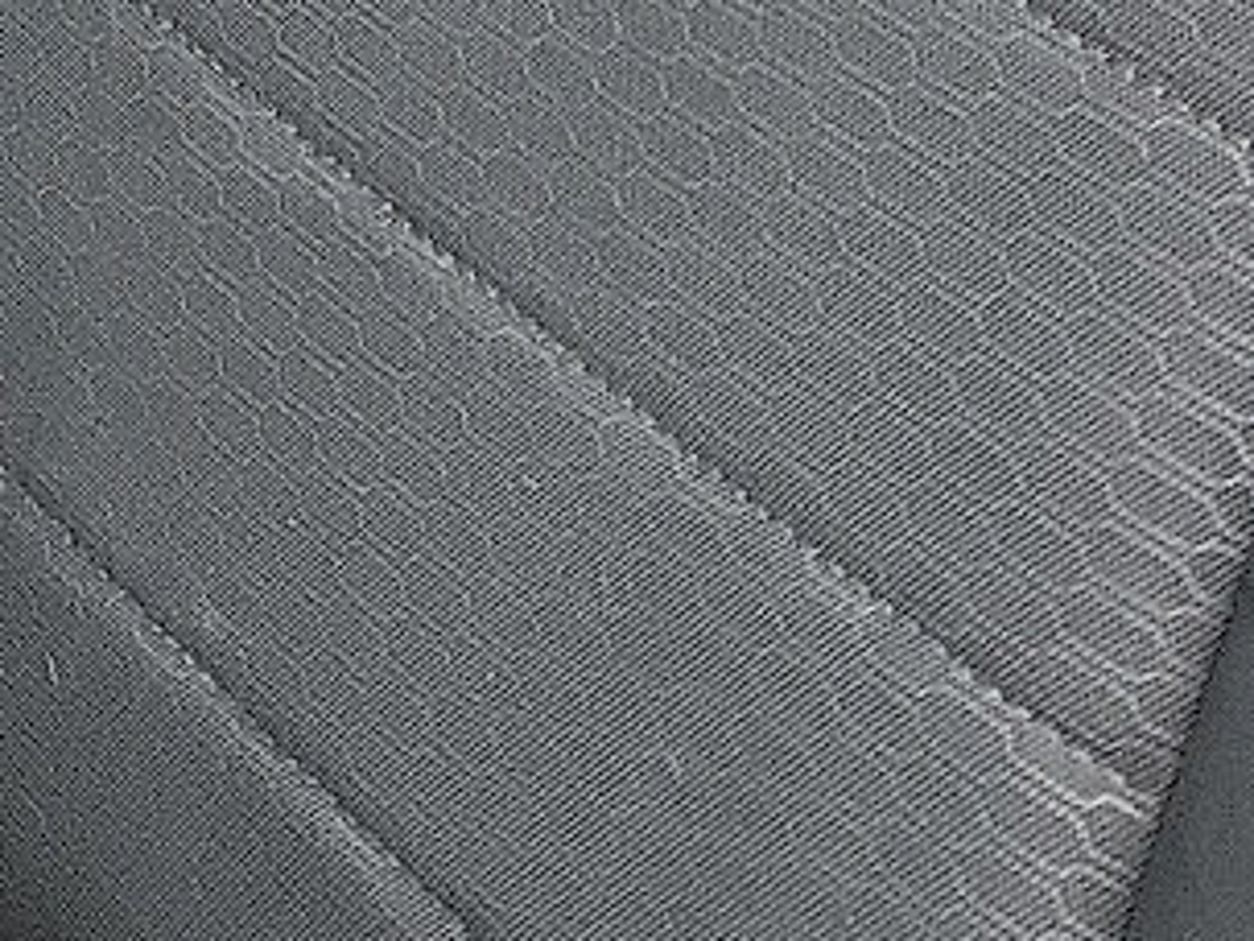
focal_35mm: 121
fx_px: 4383
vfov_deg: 10.5
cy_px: -1321
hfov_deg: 15.1
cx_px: -602
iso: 67
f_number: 1.8
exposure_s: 1/119
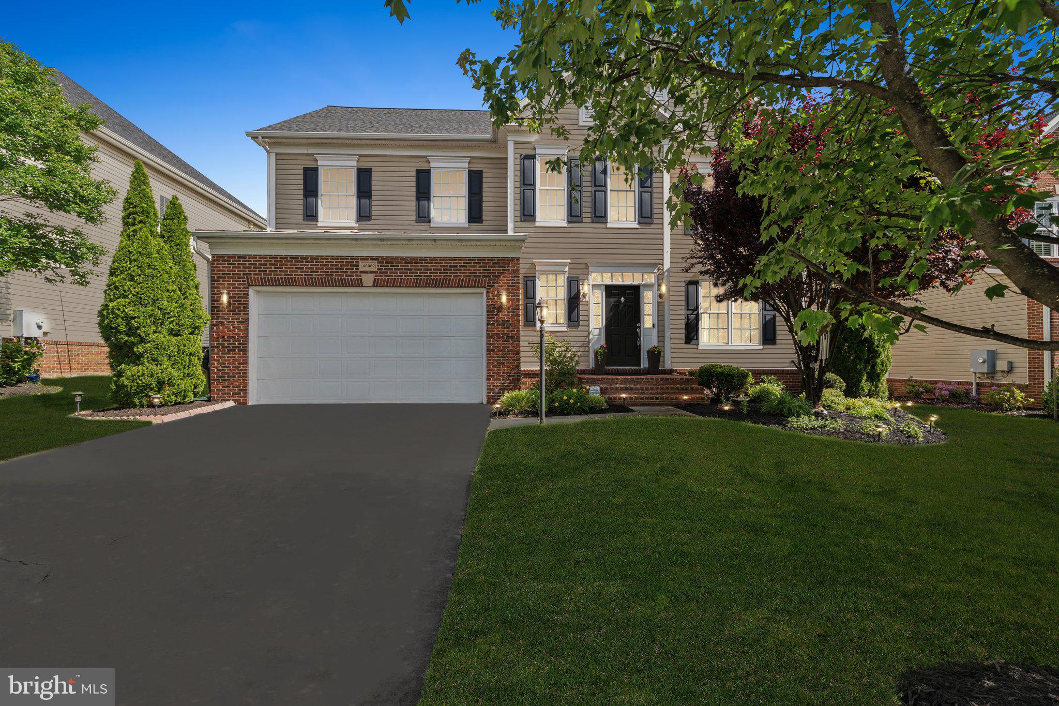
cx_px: 530
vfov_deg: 73.7
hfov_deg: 96.7
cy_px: 353
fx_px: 471
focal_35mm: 16
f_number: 8
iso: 200
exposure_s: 1/250
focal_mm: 16
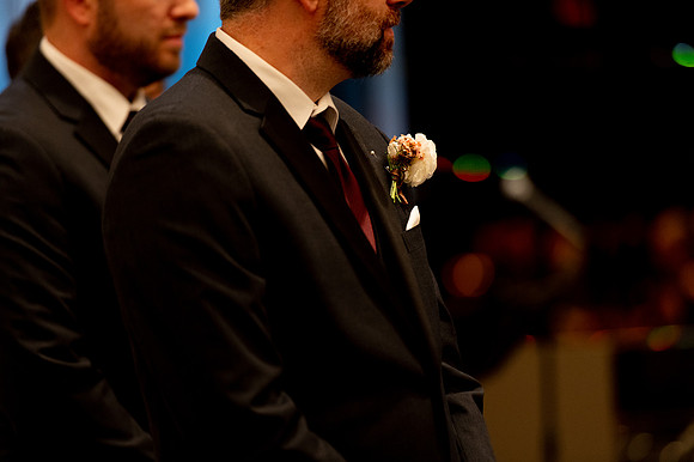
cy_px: 231
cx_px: 347
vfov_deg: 6.9
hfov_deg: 10.3
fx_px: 3853
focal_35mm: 200
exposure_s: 1/200
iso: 3200
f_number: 2.8
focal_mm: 200
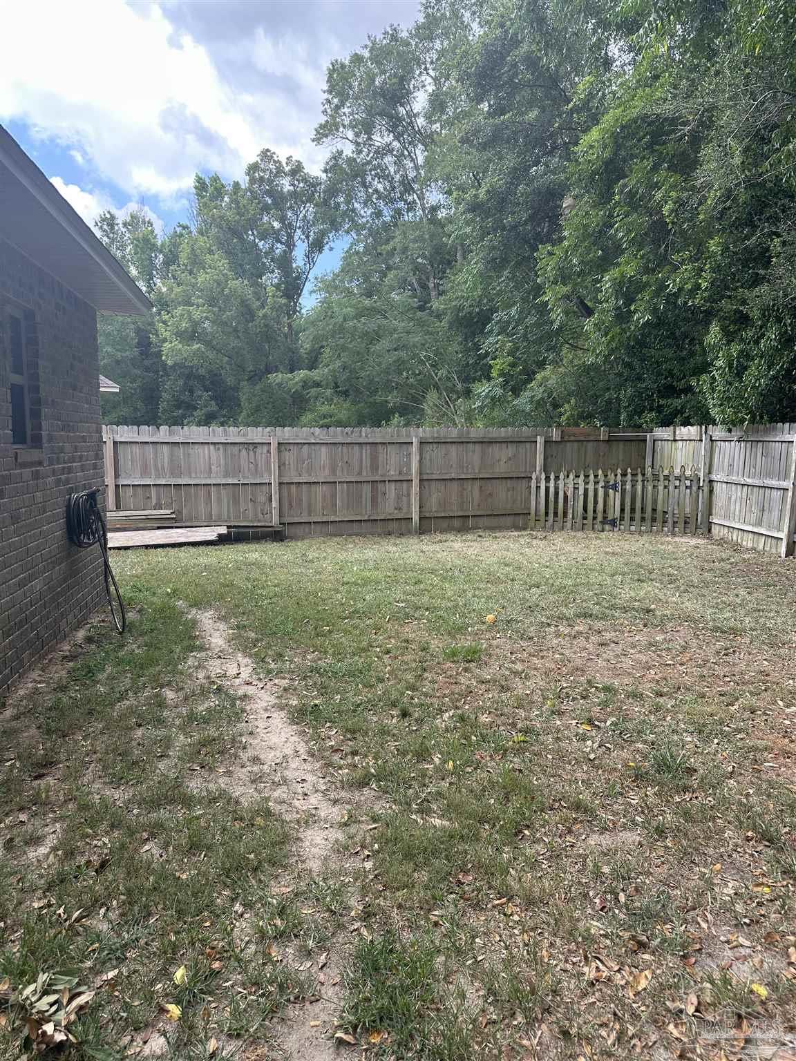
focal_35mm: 24
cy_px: 530
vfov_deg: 71.6
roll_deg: +0.3
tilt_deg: -6.9
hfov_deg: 56.8
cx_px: 398
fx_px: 736
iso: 80
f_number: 1.78
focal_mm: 6.86
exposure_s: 1/650
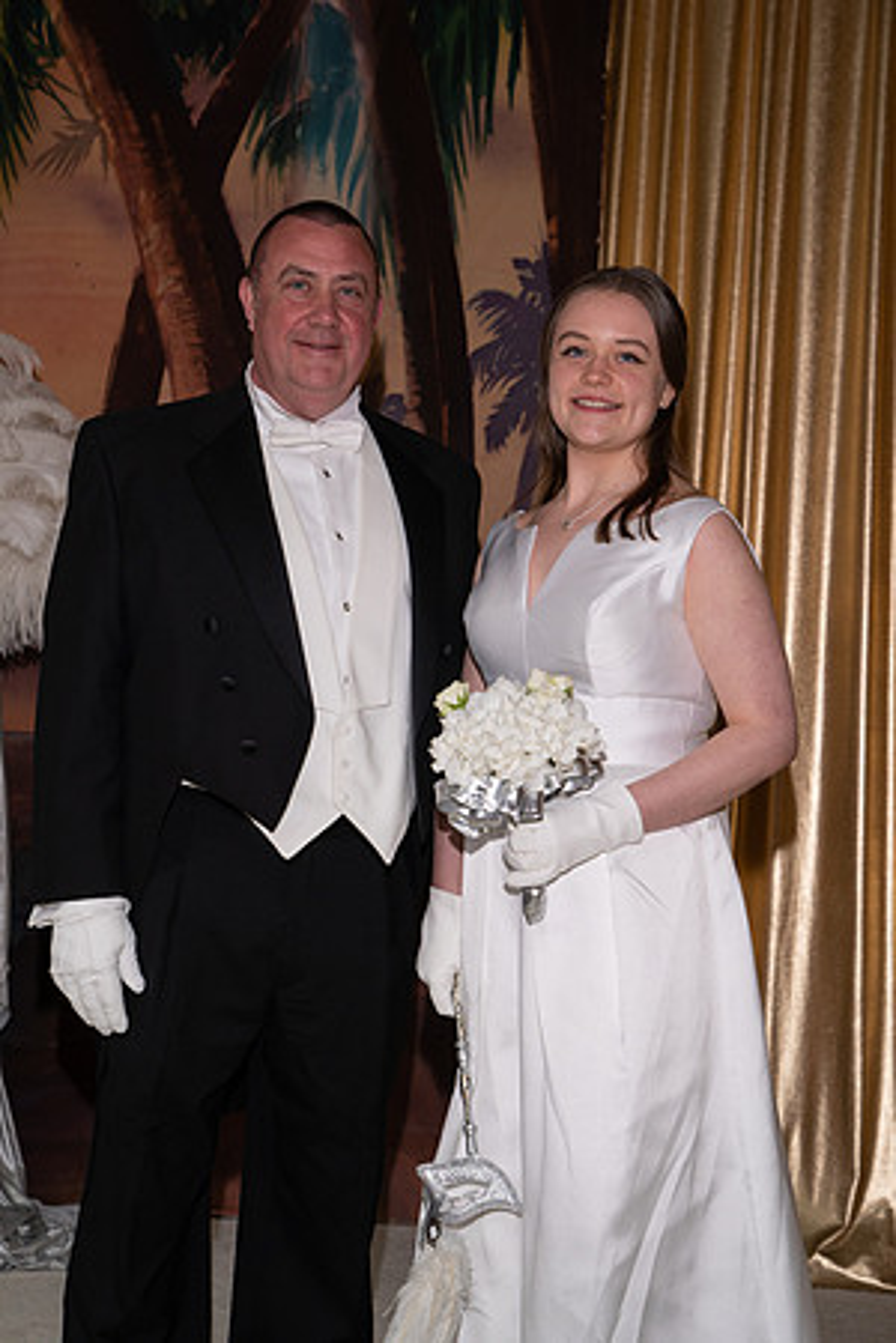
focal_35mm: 62
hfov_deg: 21.9
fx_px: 2314
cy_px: 672
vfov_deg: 32.4
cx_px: 448
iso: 800
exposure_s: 1/160
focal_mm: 62
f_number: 5.6
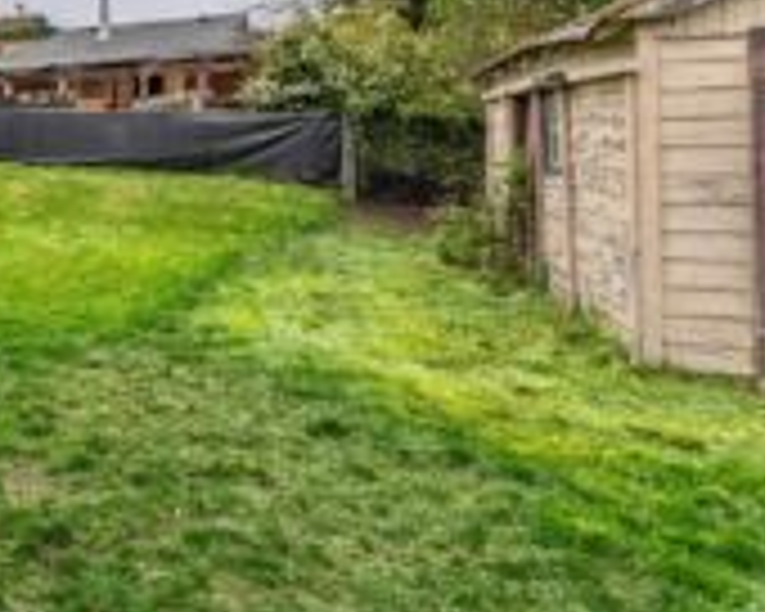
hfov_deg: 46.5
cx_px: -22
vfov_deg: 46.4
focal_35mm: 31
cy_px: 209
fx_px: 702
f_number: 8
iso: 320
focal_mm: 14
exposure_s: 1/1250
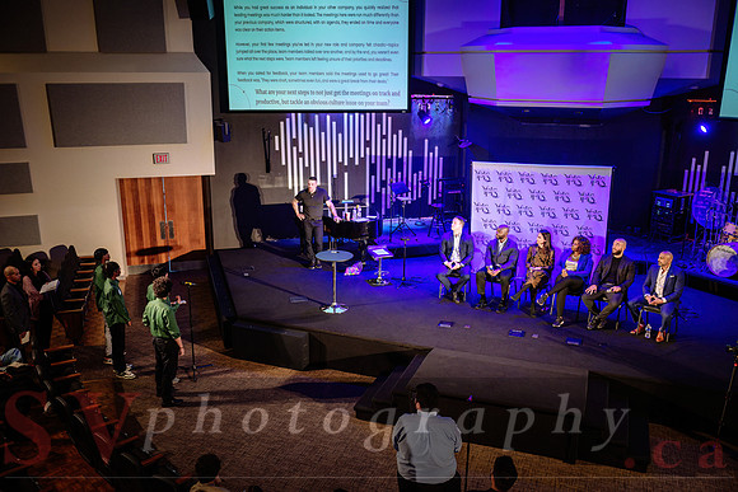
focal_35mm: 33
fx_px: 677
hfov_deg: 57.2
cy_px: 246
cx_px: 369
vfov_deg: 40.0
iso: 1250
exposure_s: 1/125
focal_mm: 33
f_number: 2.8
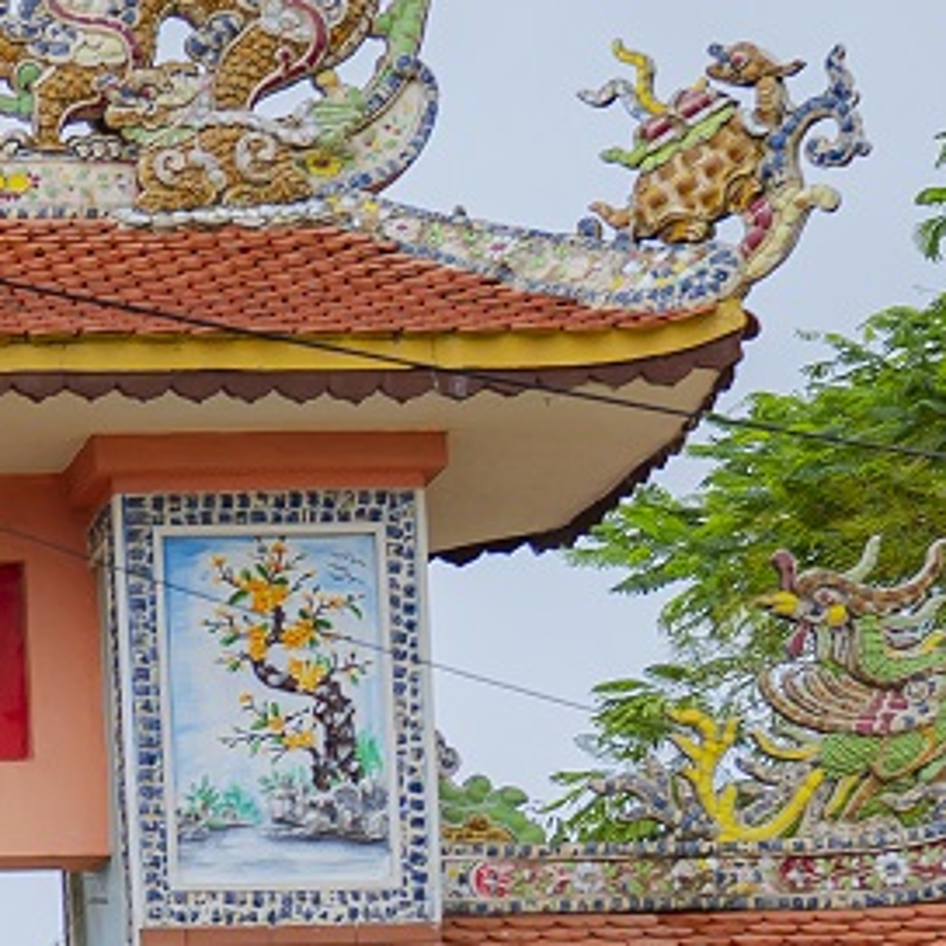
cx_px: -570
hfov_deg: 8.1
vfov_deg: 8.2
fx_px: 6493
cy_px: 1372
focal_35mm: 210
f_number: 2.8
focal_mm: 38
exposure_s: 1/400
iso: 100
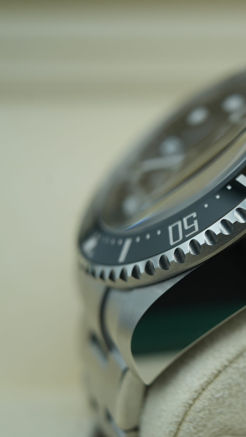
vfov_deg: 37.2
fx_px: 649
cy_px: 216
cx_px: 266
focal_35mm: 56
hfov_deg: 20.5
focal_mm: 35
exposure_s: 1/250
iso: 400
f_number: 5
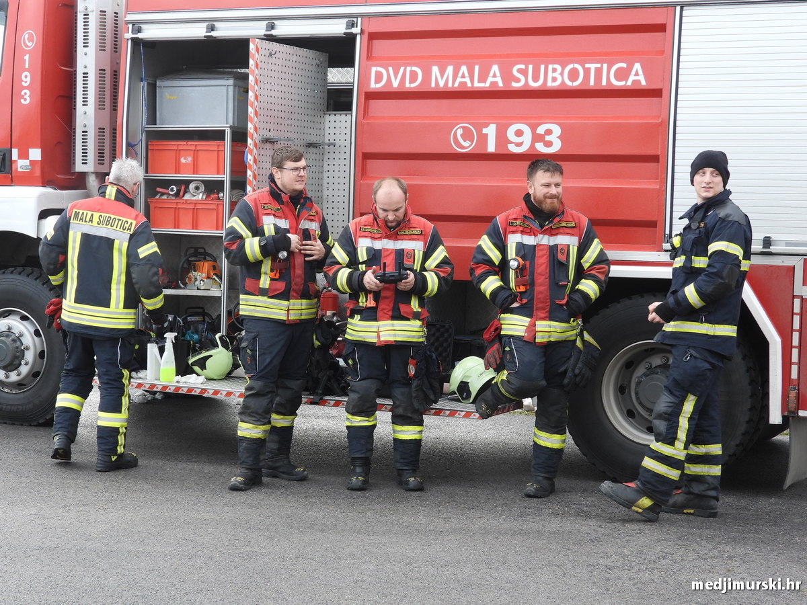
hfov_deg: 29.8
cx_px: 404
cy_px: 302
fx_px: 1515
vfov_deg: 22.6
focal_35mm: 65
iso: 100
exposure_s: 1/250
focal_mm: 11.7
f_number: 3.5
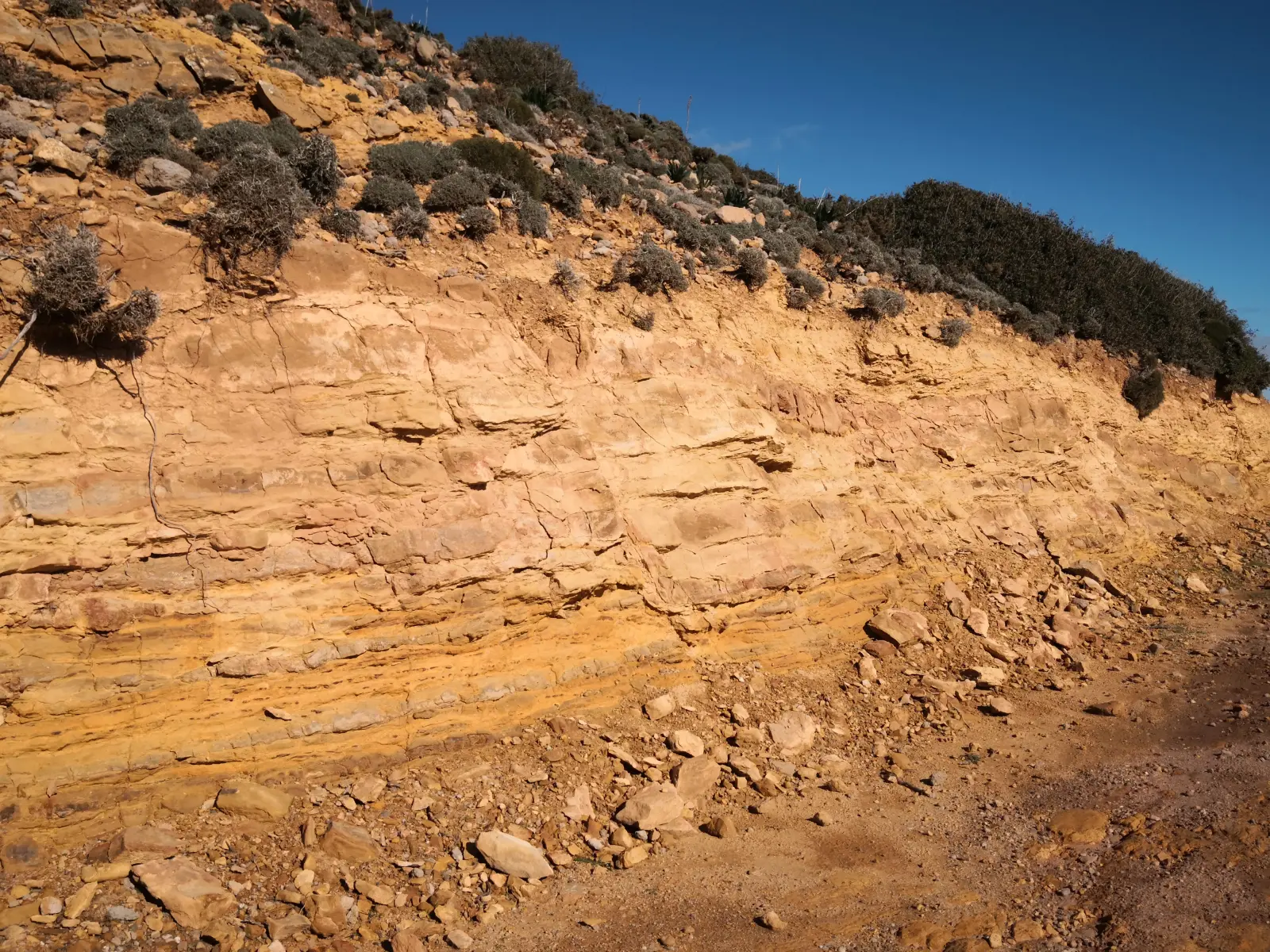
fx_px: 1137
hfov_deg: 58.4
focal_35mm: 31
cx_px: 635
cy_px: 476
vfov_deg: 45.4
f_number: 1.6
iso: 50
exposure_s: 1/4237
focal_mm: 3.95
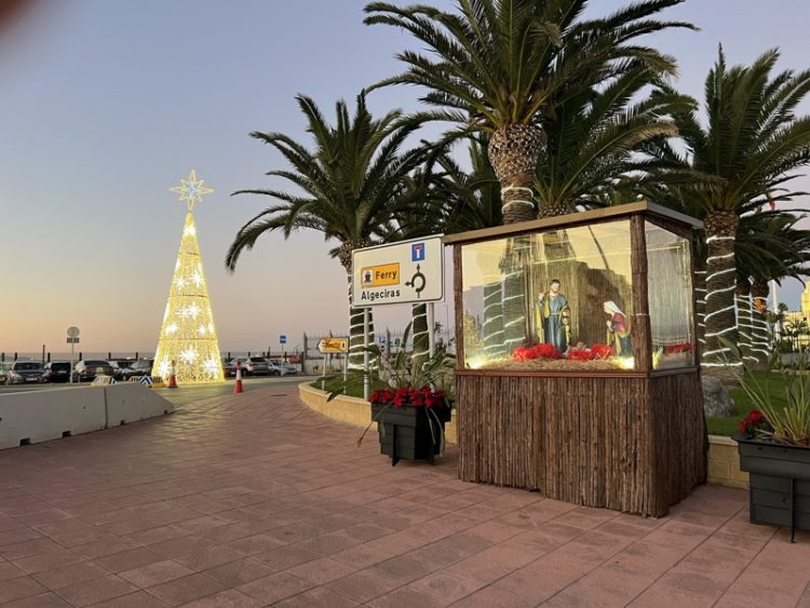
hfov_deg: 67.3
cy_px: 304
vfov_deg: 53.1
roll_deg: +0.6
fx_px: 609
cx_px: 405
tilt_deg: +4.6
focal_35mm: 26
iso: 100
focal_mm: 5.7
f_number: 1.5
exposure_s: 1/50
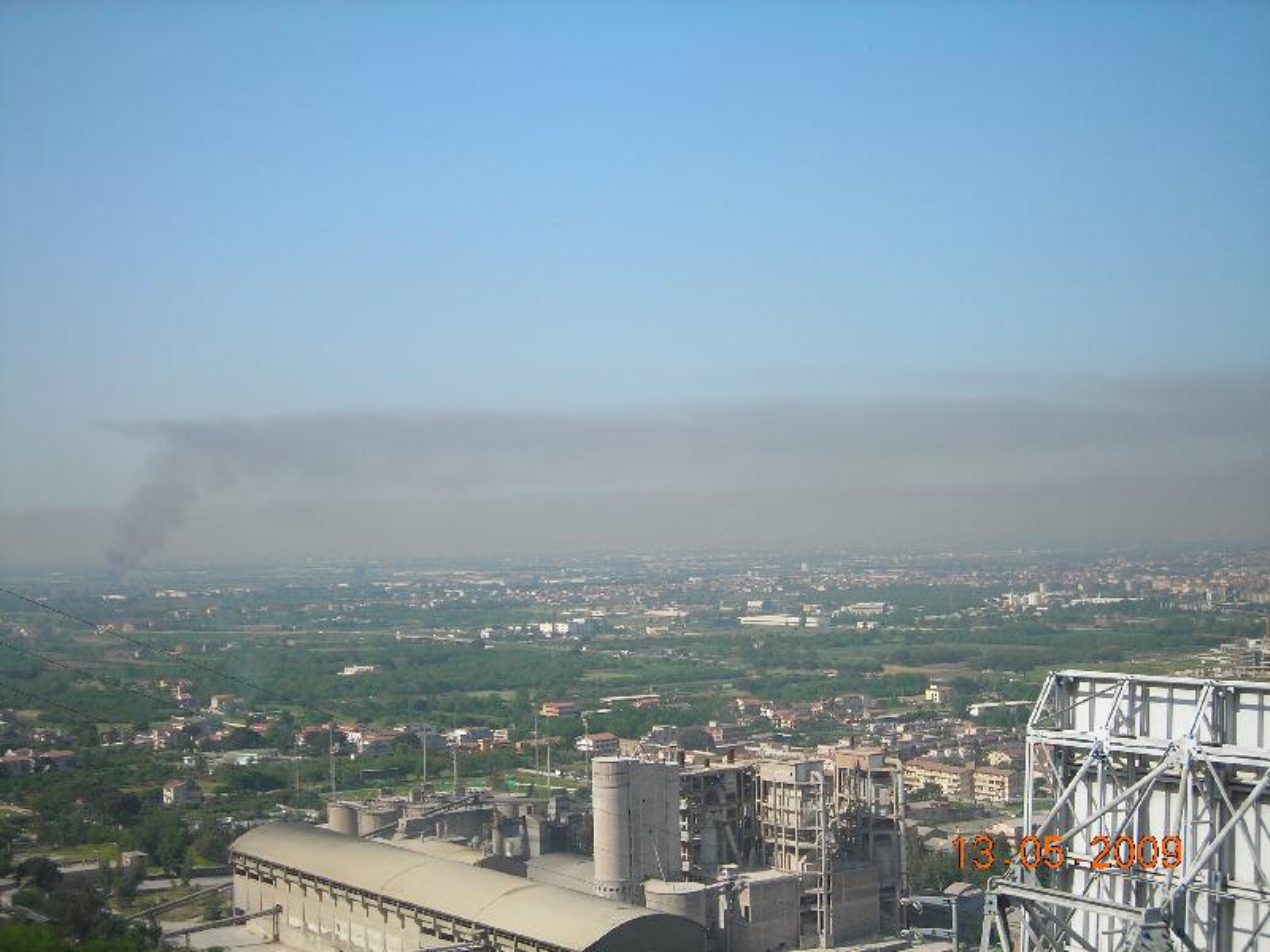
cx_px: 635
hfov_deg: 34.9
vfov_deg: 26.6
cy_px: 476
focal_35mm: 55
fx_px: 2018
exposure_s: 1/152
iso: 50
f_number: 7.3
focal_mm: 9.1
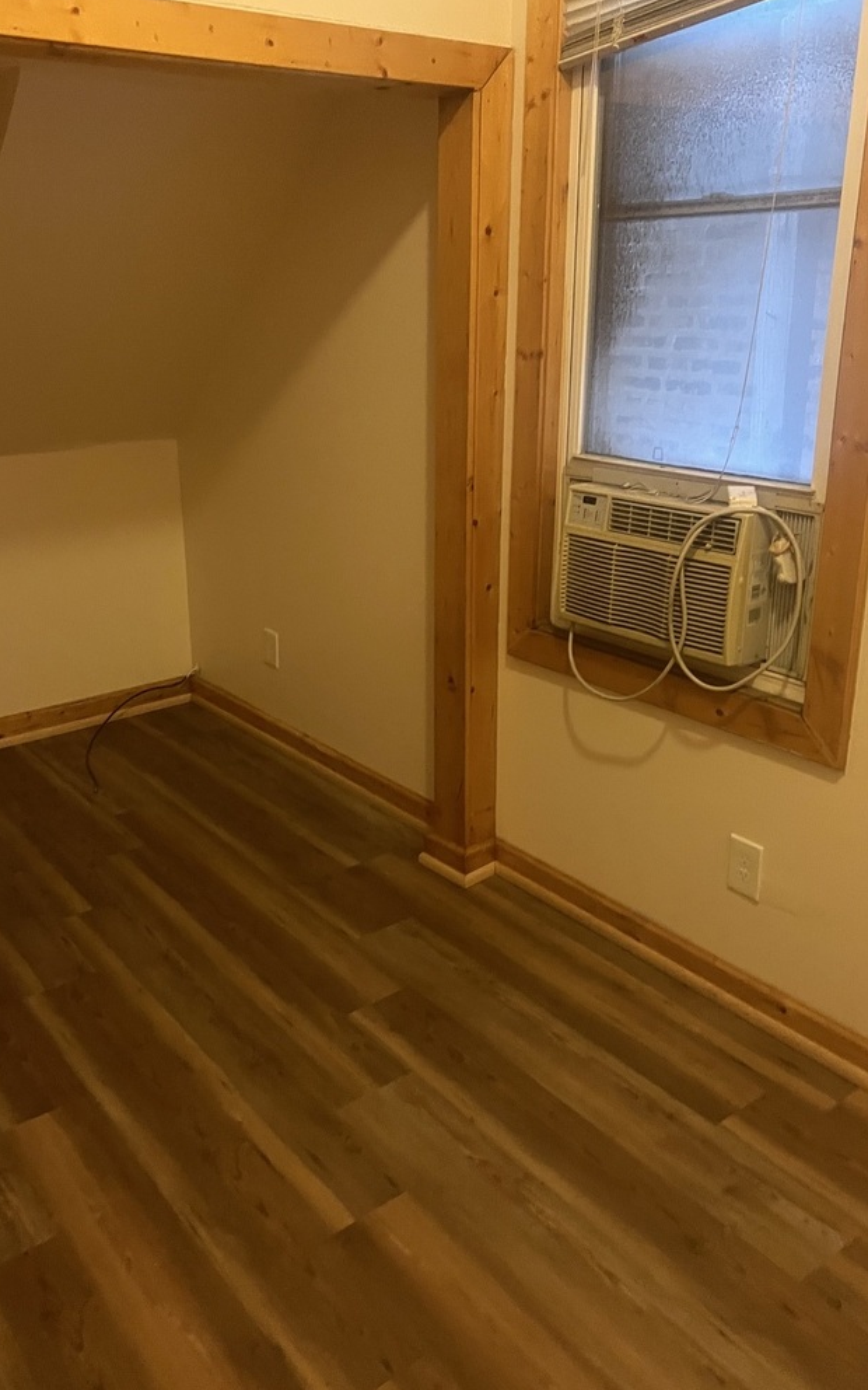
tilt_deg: -13.3
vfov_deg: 62.8
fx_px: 1135
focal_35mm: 30
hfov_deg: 41.8
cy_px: 645
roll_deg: -0.1
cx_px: 384
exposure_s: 1/30
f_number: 1.5
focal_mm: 5.7
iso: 640
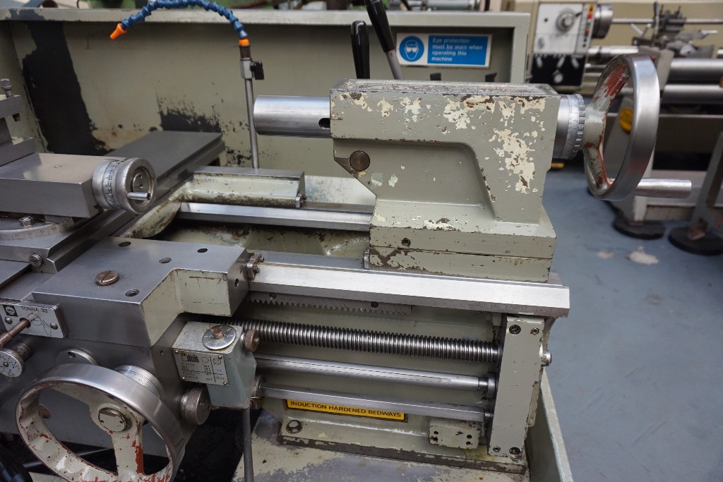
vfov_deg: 53.1
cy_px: 241
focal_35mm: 24
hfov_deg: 73.7
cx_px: 362
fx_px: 482
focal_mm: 16
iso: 800
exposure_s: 1/160
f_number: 4
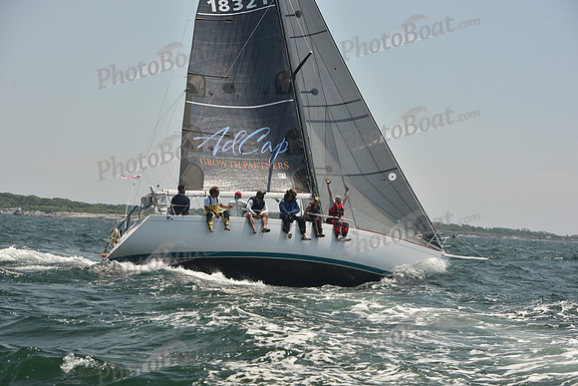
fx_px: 1124
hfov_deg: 28.8
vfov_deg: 19.5
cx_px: 289
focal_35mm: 70
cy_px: 193
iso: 250
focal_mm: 70
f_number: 6.3
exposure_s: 1/640
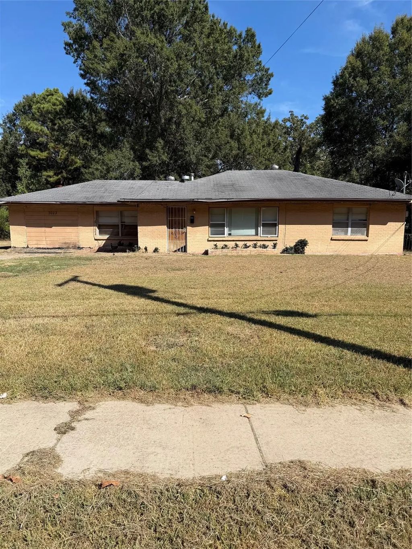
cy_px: 274
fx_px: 381
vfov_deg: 71.6
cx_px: 206
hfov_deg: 56.8
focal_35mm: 24
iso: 80
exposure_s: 1/5319
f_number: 1.78
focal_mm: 6.76
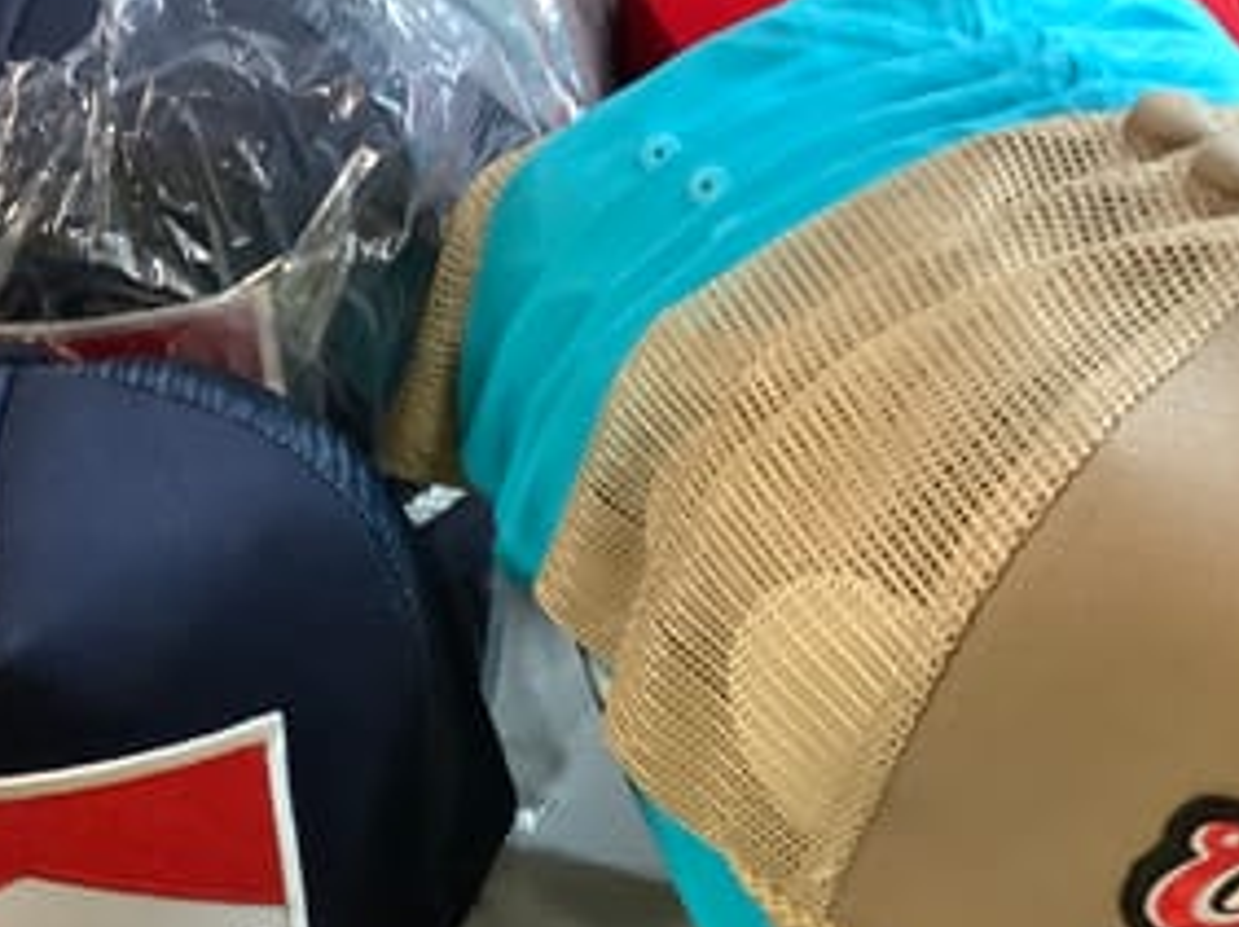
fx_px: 1967
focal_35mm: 55
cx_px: 620
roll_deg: +0.3
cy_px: 745
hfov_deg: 35.0
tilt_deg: -41.4
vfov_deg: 26.0
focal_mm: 3.3
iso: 320
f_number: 2.4
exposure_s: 1/33
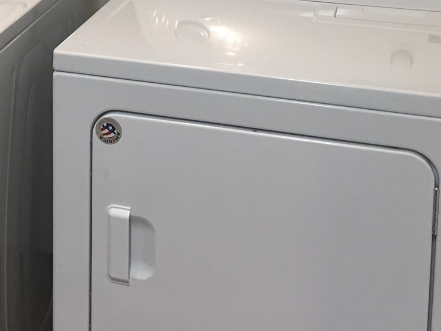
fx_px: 1006
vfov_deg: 17.4
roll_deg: -0.4
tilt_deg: -6.8
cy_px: -109
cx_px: 58
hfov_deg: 24.1
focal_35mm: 79
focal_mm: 4.15
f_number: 2.2
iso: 25
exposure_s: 1/15
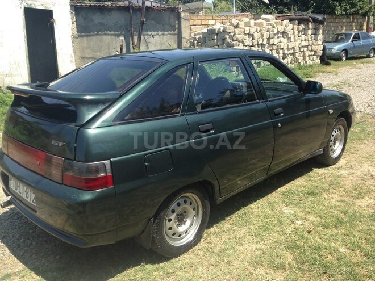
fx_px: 357
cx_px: 188
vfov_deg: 42.9
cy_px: 140
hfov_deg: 55.4
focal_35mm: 33
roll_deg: +1.7
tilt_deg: -15.8
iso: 50
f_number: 2.4
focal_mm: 4.12
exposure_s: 1/786
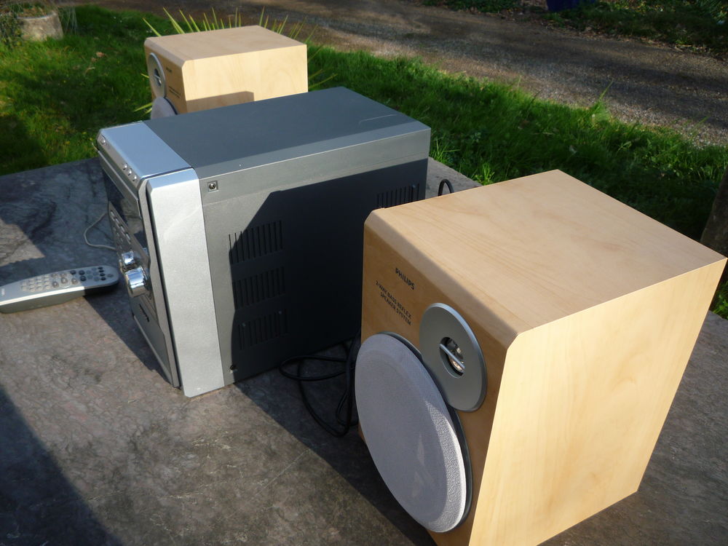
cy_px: 273
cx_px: 364
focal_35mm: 30
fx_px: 631
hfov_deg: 60.0
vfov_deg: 46.8
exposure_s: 1/200
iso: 100
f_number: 4
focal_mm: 5.2
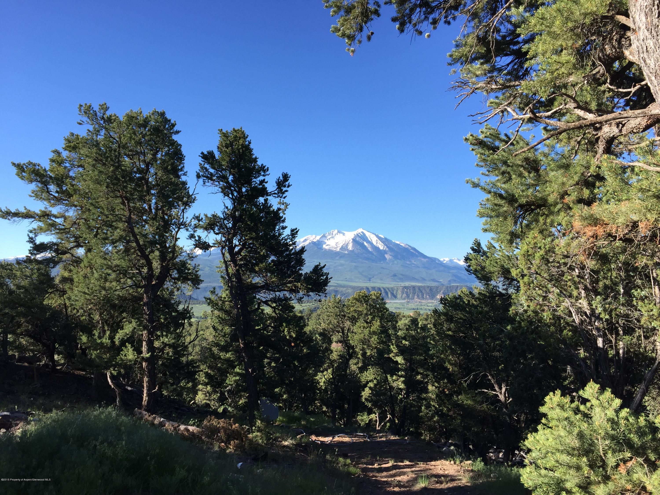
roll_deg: -0.1
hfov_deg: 61.7
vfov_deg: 48.2
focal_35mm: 29
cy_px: 248
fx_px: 553
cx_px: 330
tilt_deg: +2.7
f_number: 2.2
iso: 32
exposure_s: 1/732
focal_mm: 4.15
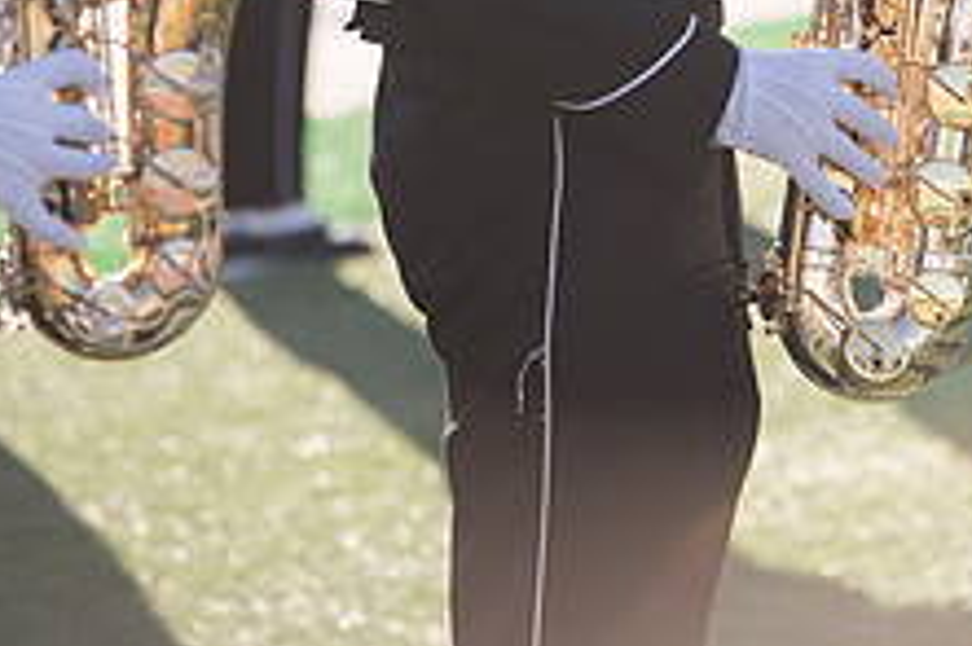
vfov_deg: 4.2
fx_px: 8795
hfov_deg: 6.3
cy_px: -334
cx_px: 642
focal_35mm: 326
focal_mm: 160
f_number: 5
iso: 320
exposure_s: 1/800
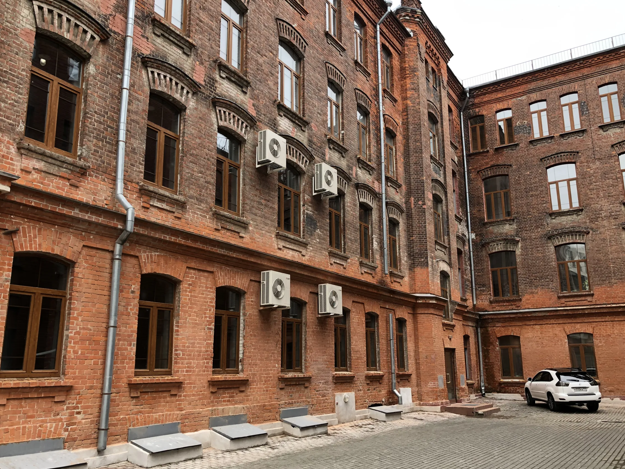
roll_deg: +1.2
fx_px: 542
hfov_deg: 60.0
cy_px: 247
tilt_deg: +13.6
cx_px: 320
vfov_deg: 46.8
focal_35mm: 30
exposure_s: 1/120
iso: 25
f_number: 1.8
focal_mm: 4
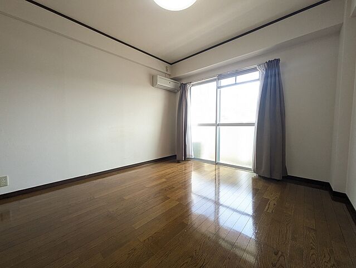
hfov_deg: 102.0
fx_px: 144
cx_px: 178
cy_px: 134
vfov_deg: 85.7
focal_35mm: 14
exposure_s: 1/120
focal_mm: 1.83
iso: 152
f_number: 2.2
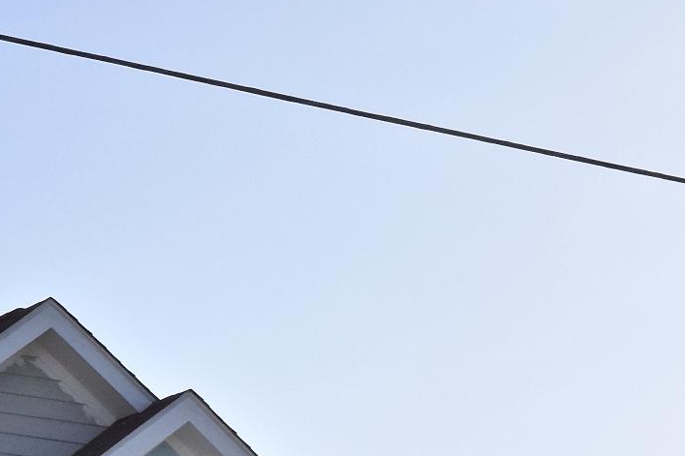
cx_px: -552
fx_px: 3633
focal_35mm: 191
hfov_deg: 10.2
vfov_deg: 7.0
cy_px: 818
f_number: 14
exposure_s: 1/800
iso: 800
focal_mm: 30
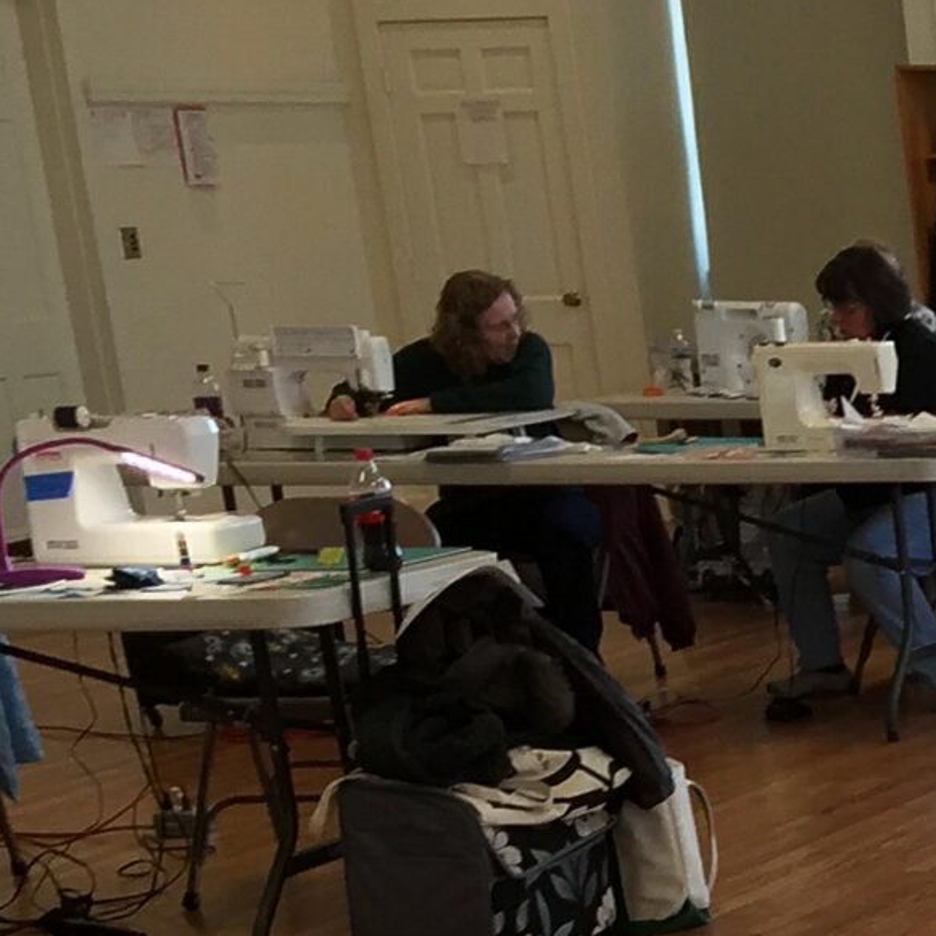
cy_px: 1377
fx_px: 3457
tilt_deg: -19.5
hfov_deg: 13.1
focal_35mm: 113
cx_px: 1932
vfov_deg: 14.4
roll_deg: +1.0
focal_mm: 4.15
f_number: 2.2
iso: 40
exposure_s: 1/60
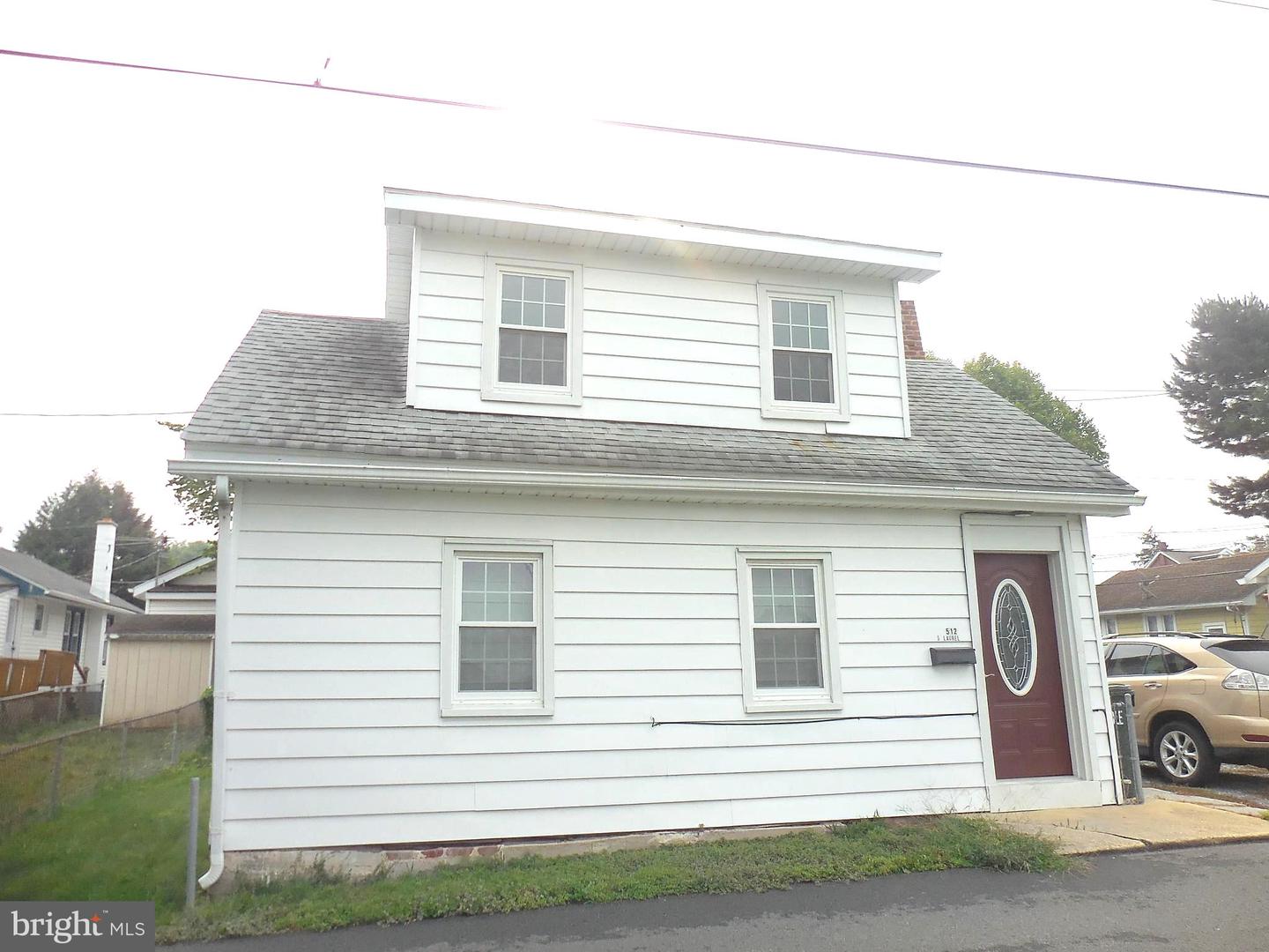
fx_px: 916
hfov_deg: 69.4
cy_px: 476
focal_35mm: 25
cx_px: 634
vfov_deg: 54.9
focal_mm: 4.5
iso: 125
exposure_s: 1/640
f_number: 3.7
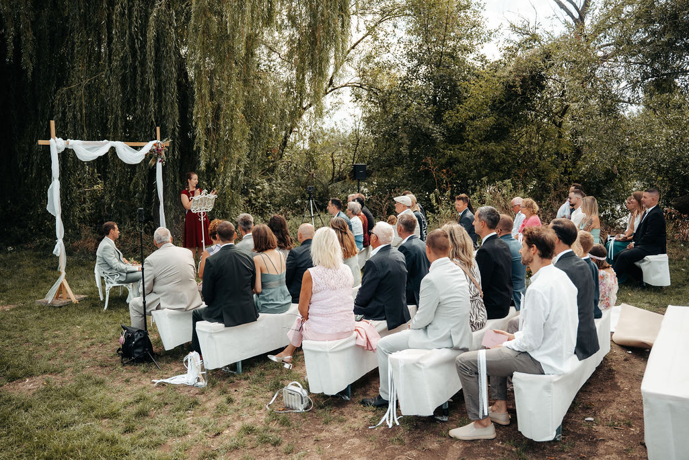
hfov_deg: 65.5
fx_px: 536
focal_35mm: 28
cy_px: 230
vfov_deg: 46.4
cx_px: 344
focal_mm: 28
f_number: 3.2
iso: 400
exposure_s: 1/1600
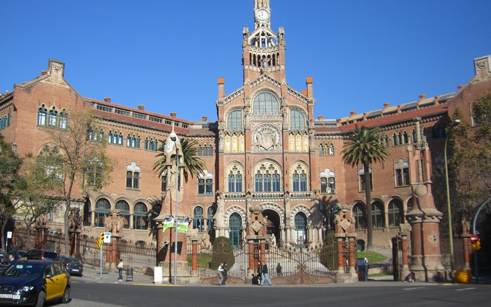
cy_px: 155
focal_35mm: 41
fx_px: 549
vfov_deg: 31.3
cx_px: 249
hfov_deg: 48.2
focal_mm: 6.2
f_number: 4.3
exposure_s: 1/640
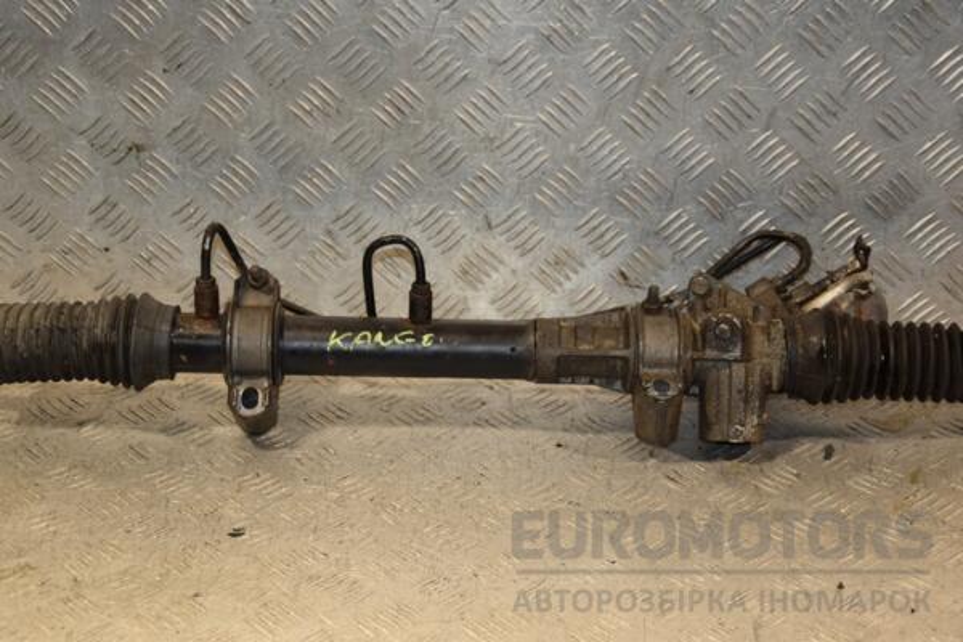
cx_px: 482
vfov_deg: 18.9
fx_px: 1926
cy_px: 321
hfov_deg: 28.1
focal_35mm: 72
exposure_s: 1/200
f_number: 5
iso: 800
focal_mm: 48
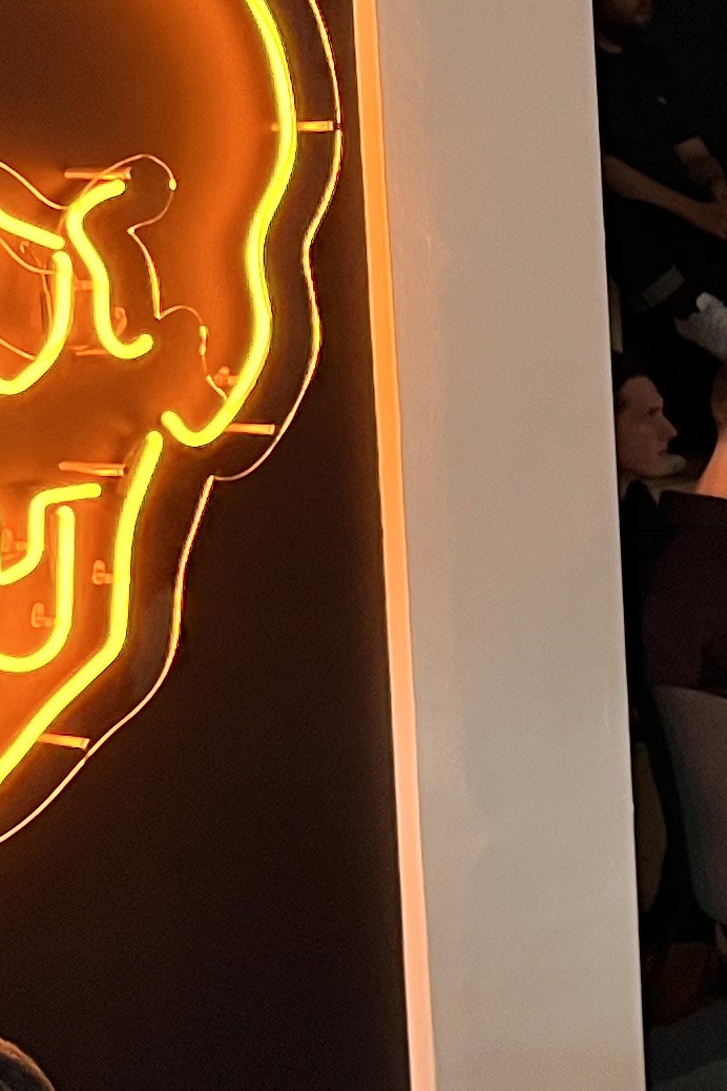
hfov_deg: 12.2
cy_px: 306
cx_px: 1229
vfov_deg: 19.4
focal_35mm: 105
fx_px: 3180
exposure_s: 1/50
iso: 125
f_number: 1.6
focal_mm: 5.1
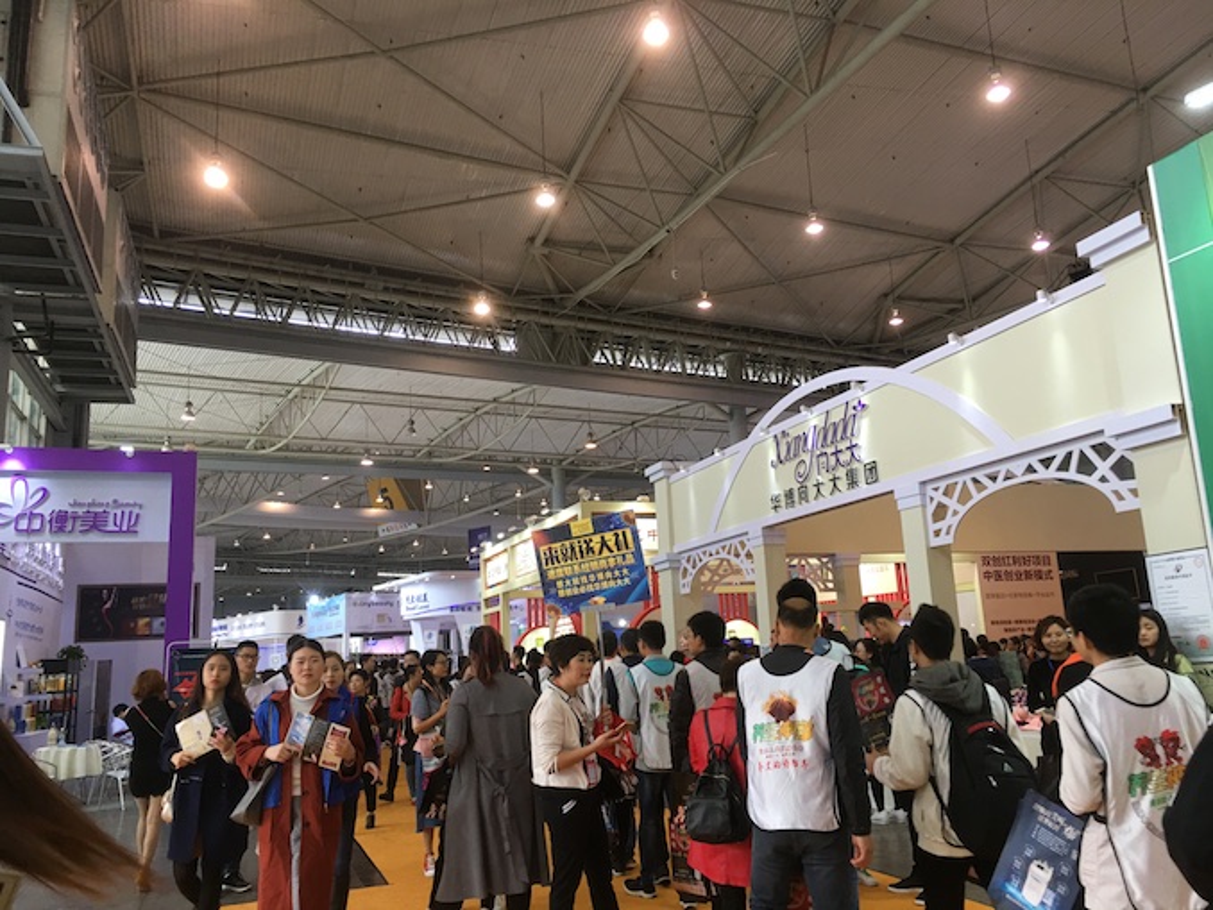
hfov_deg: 61.6
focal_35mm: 29
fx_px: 1017
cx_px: 606
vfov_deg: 48.3
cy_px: 455
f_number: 2.2
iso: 40
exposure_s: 1/33
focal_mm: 4.15
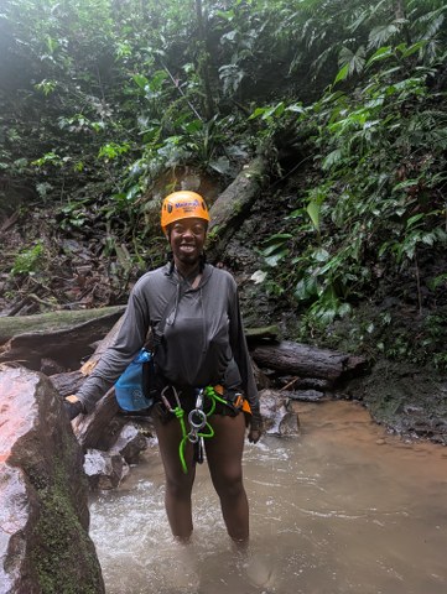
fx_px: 412
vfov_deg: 71.5
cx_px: 224
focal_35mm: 24
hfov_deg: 56.9
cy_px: 297
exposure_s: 1/245
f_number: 1.68
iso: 1252
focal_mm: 6.9
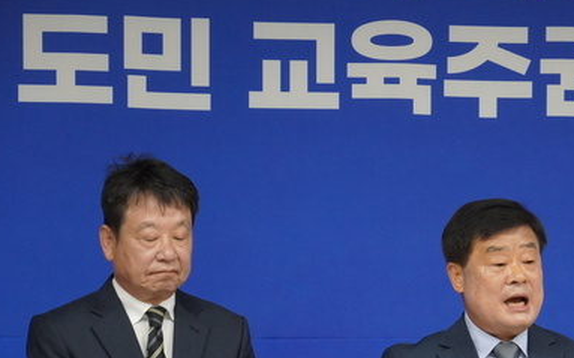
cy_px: 267
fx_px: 3847
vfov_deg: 5.3
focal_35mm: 246
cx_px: 408
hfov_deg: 8.5
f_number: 5.6
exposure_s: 1/160
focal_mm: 98
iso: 3200
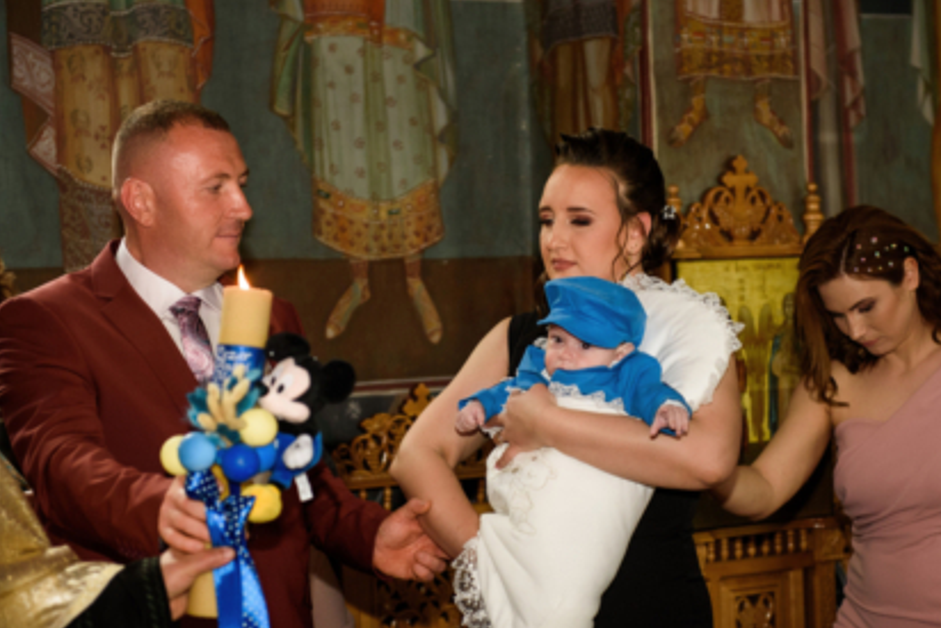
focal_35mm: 85
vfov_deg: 16.1
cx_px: 514
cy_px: 377
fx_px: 2222
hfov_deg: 23.9
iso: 1250
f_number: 3.2
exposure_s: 1/160
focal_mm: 70
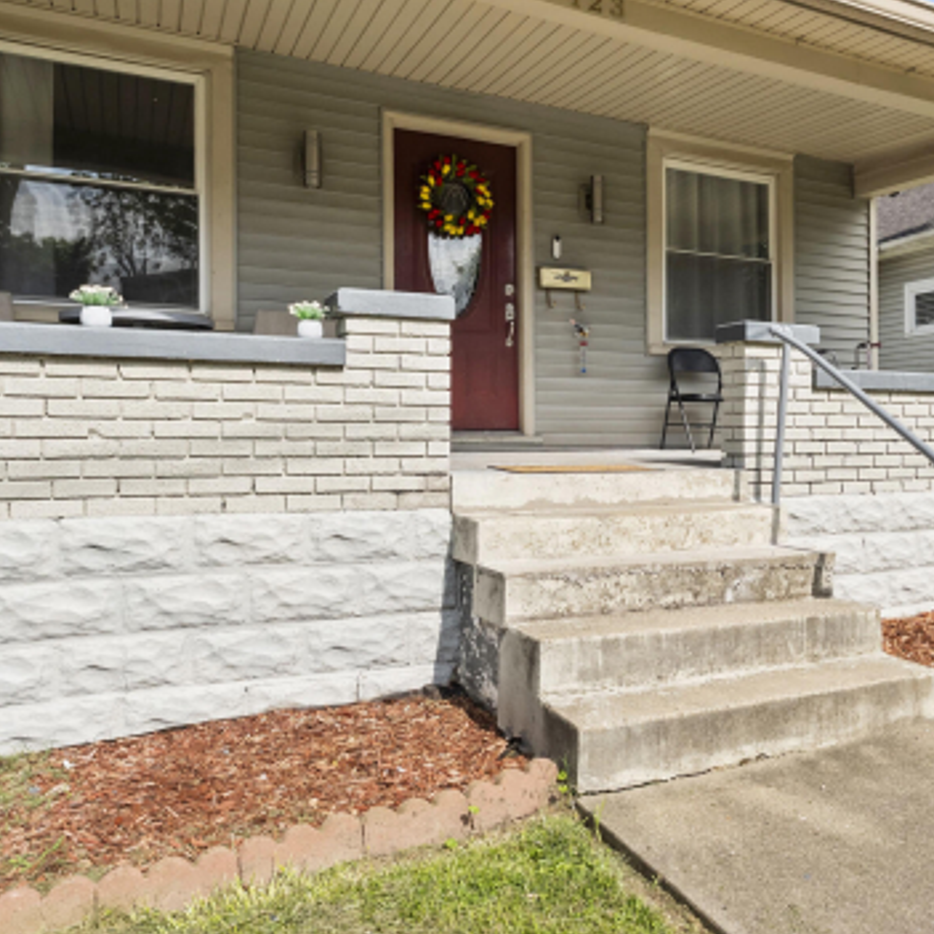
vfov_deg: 55.5
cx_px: 643
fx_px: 885
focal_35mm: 29
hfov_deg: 54.2
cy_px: 426
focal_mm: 16
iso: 400
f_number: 11
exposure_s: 1/200
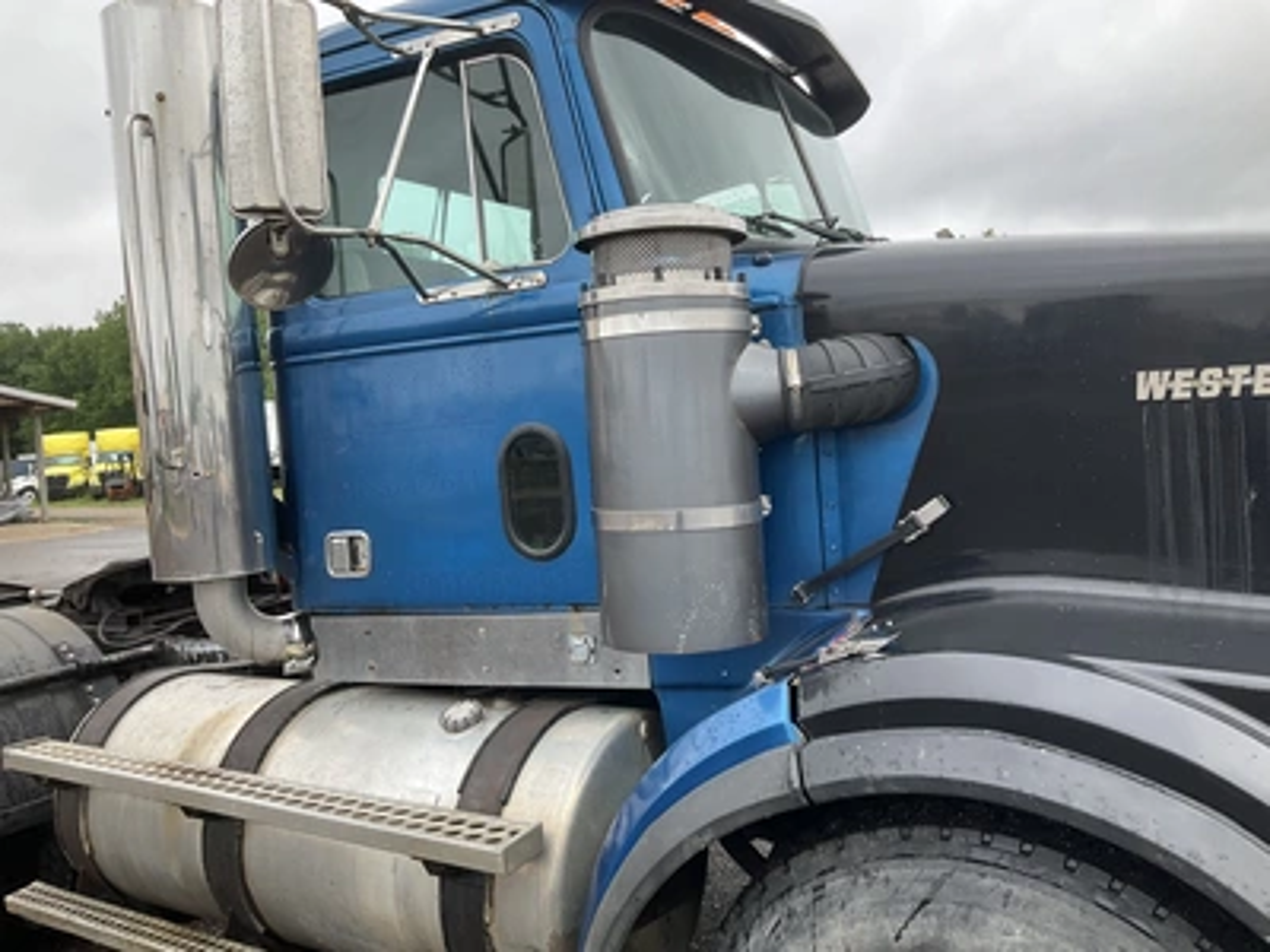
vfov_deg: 48.2
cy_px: 476
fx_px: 1064
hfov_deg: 61.7
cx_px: 635
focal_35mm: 29
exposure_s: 1/200
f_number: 1.8
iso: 20
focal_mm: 3
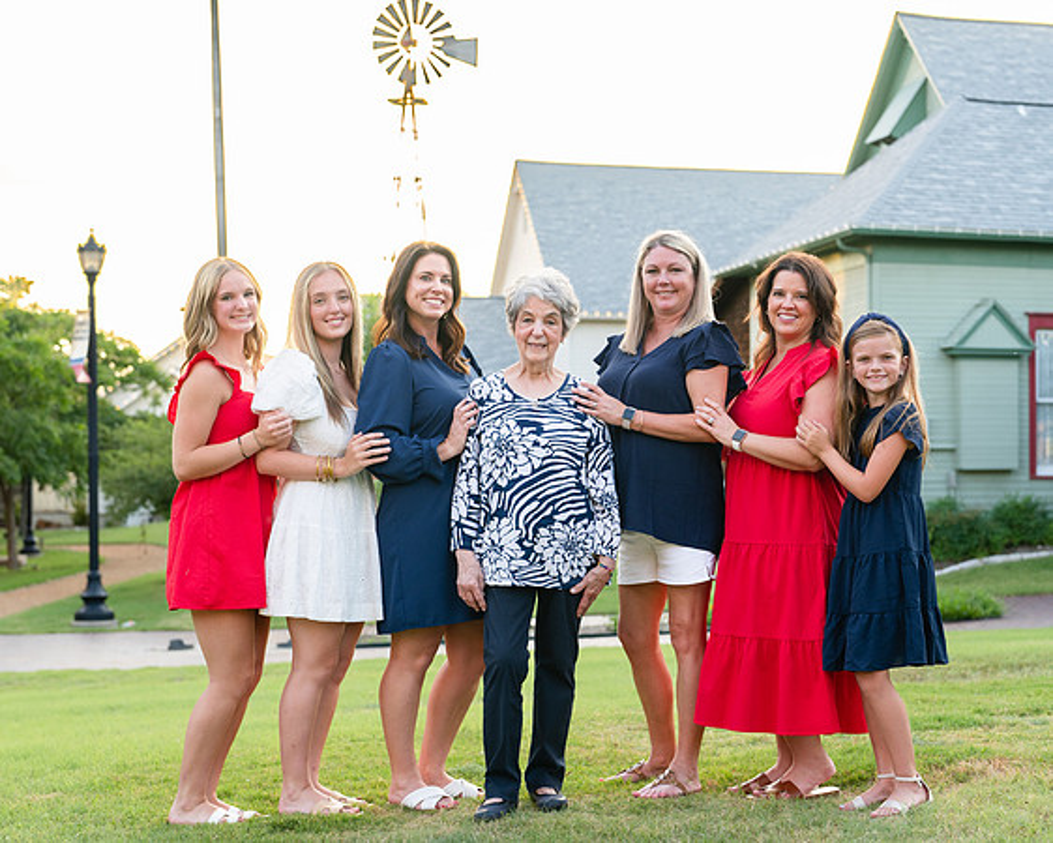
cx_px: 559
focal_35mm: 61
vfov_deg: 24.8
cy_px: 443
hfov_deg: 30.7
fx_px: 1914
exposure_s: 1/320
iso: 200
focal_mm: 50
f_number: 2.8
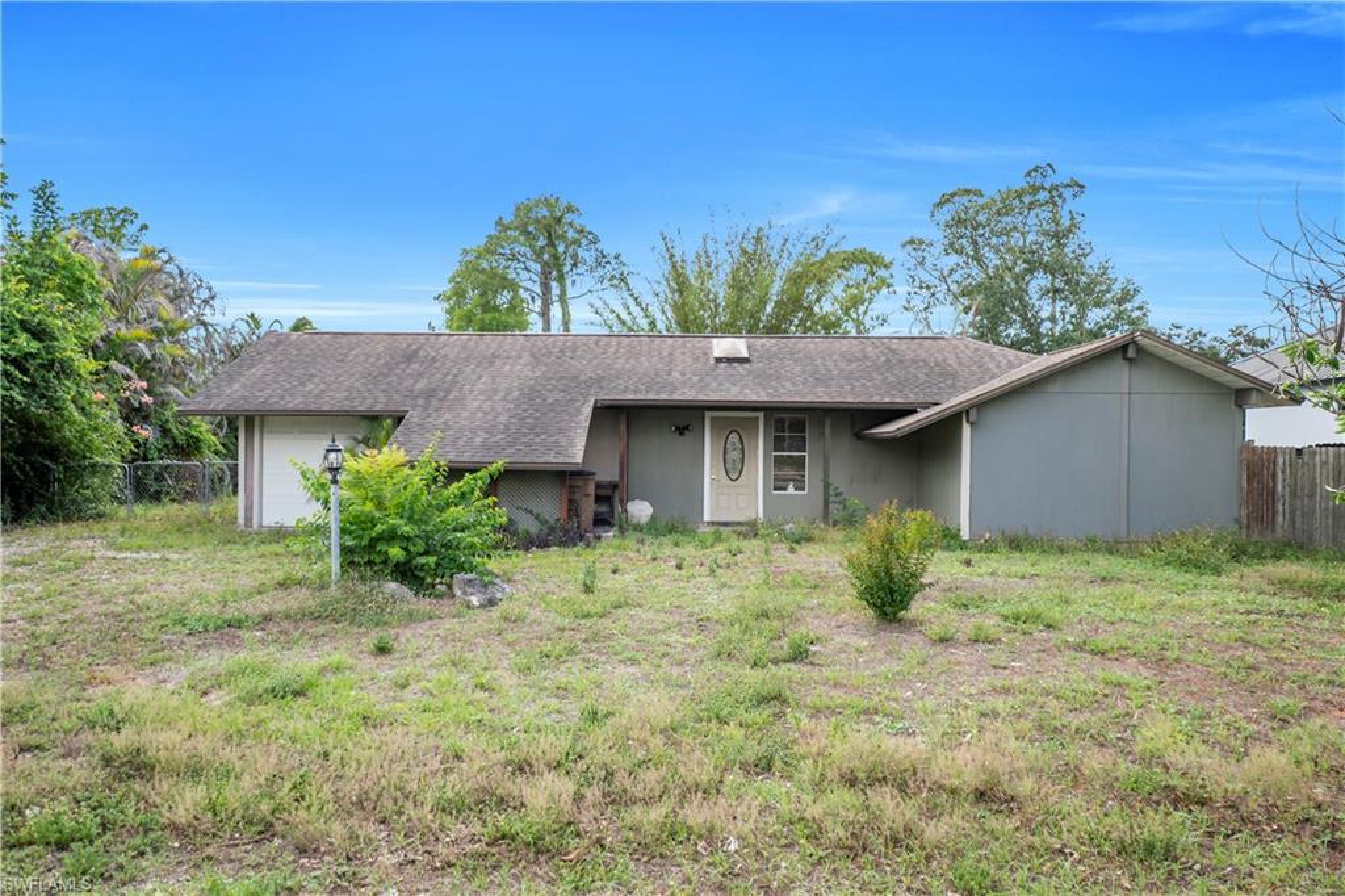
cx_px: 672
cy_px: 448
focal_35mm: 30
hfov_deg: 61.9
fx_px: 1120
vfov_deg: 43.6
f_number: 7.1
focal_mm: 20
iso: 100
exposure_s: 1/200
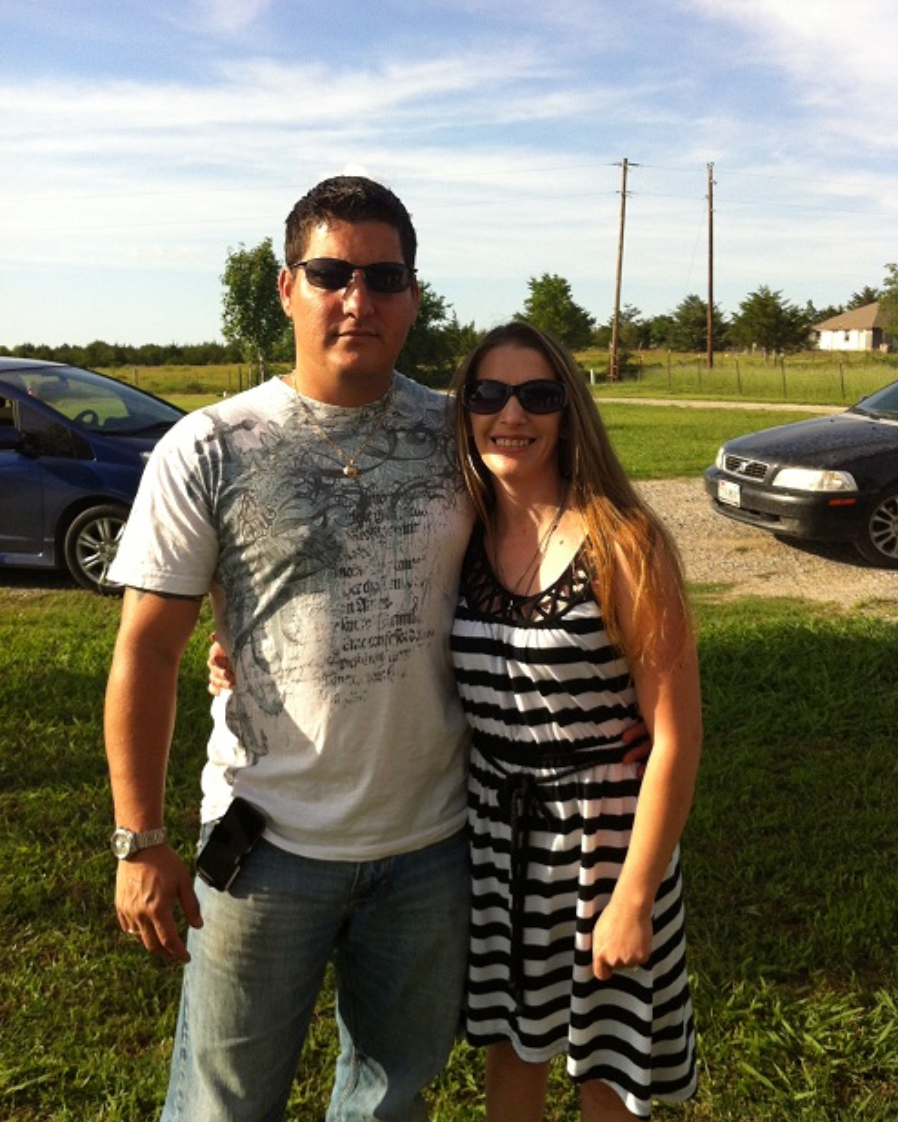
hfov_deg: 40.2
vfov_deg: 49.1
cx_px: 453
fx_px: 1229
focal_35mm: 37
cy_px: 568
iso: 80
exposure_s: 1/1005
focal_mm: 3.85
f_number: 2.8
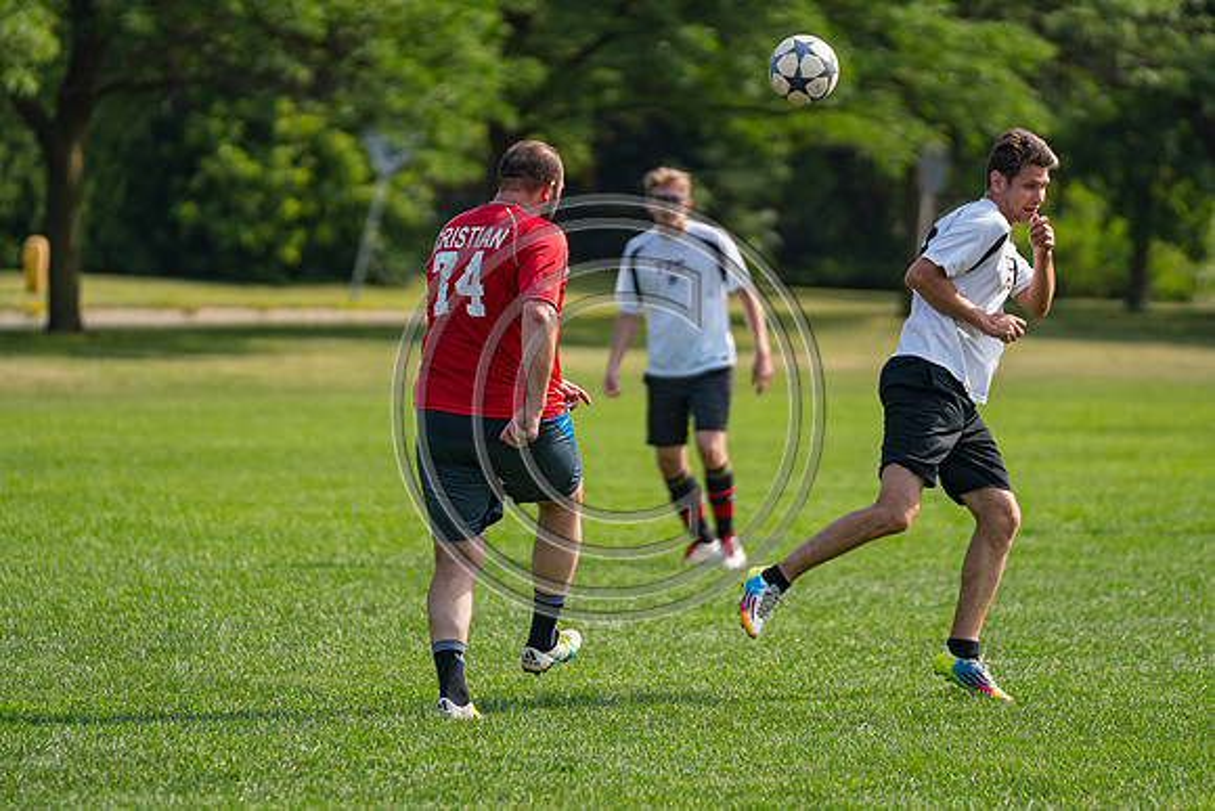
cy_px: 406
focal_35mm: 283
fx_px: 9553
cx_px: 608
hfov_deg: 7.3
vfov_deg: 4.9
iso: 400
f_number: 2.8
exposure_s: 1/4000
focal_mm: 189
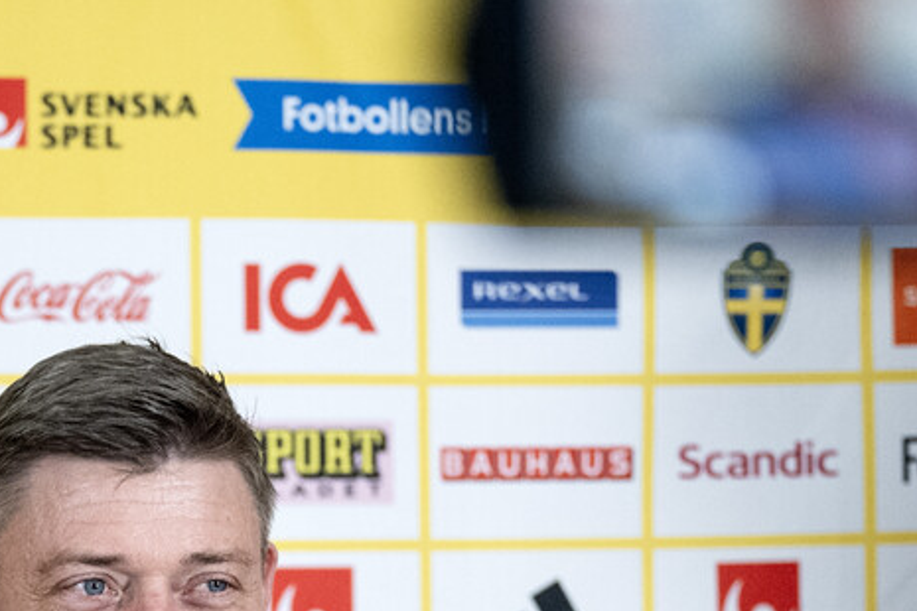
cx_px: -91
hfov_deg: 9.4
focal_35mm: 217
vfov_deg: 6.2
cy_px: 973
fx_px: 5527
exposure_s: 1/400
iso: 3200
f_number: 2.8
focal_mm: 63
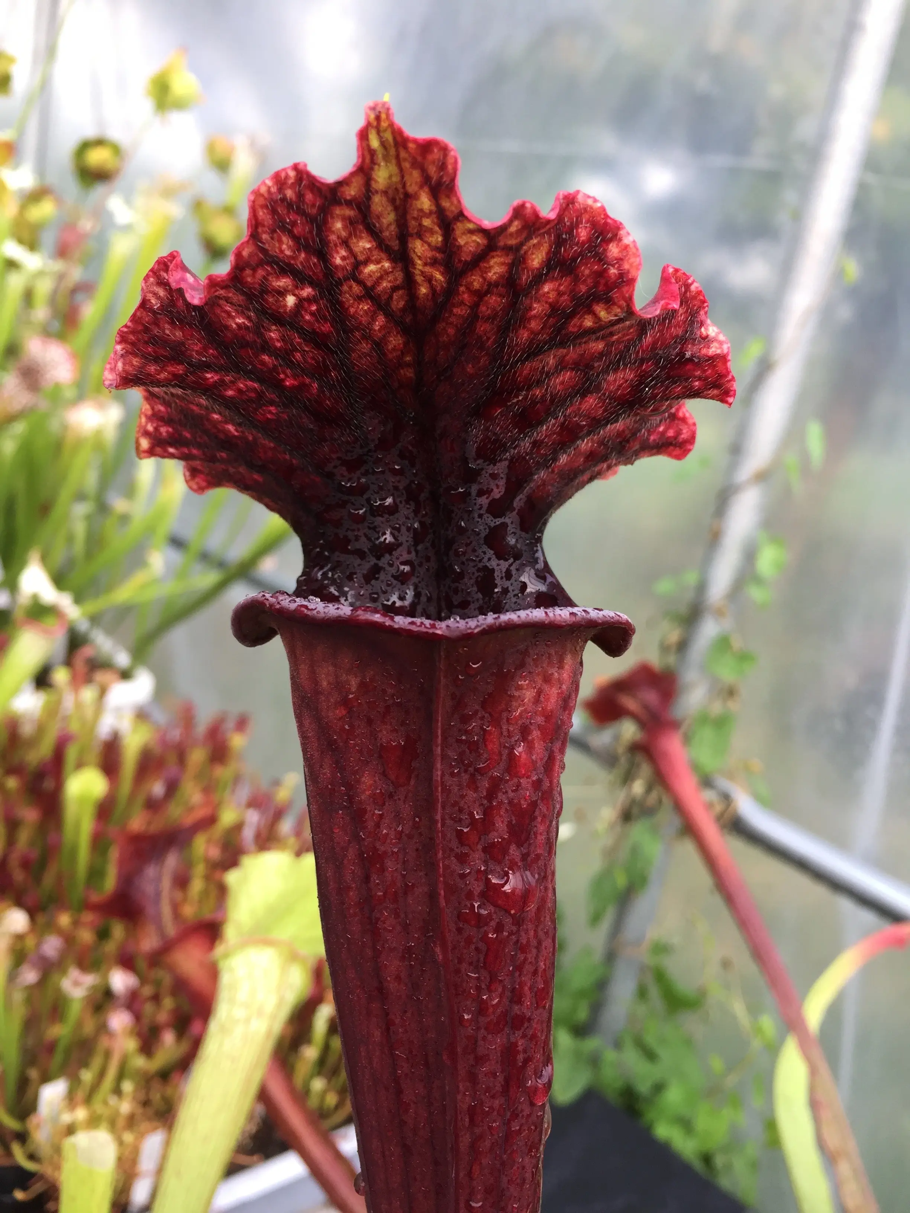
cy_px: 606
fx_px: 1016
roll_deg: -12.7
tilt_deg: -16.0
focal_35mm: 29
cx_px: 455
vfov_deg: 61.7
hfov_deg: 48.2
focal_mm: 4.15
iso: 50
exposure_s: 1/100
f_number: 2.2
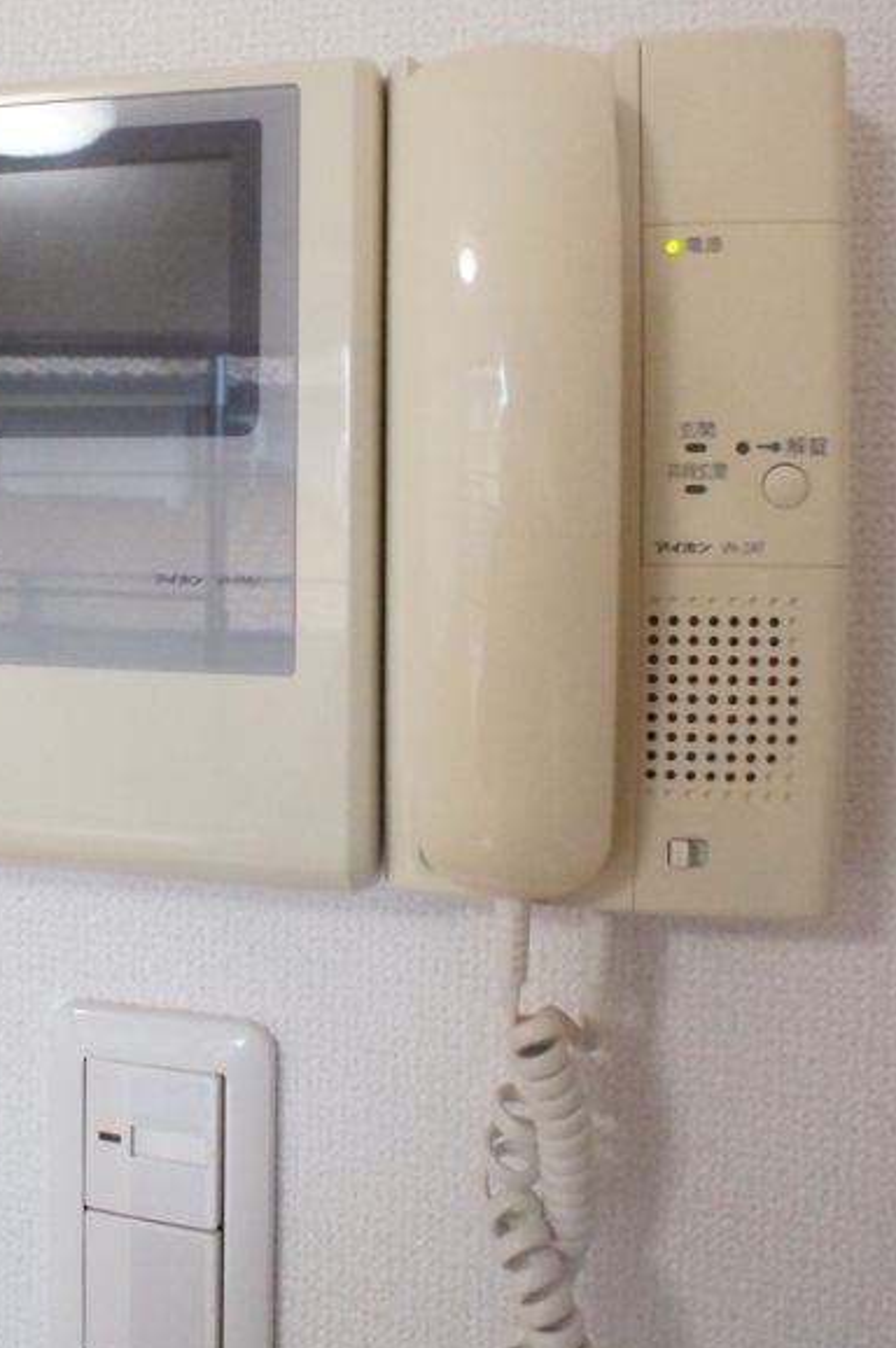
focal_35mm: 40
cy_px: 506
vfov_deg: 48.1
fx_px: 1497
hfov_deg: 33.0
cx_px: 301
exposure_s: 1/125
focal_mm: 16
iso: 6400
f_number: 5.6
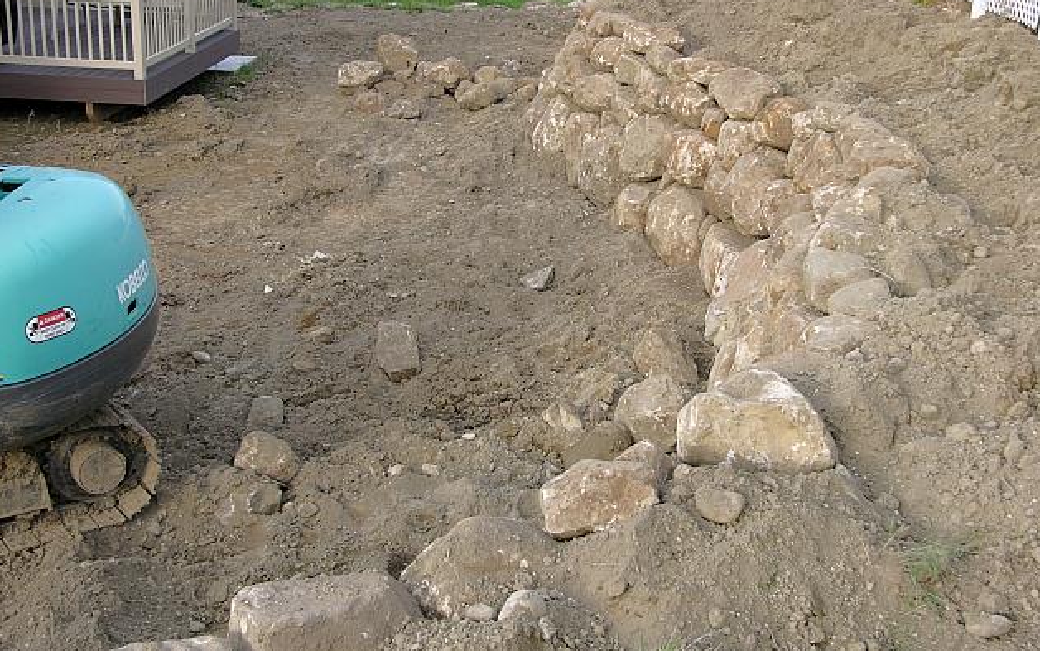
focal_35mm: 54
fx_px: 1531
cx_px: 515
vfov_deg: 24.0
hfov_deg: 37.5
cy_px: 265
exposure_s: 1/70.5
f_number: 3.8
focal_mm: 12.7
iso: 50
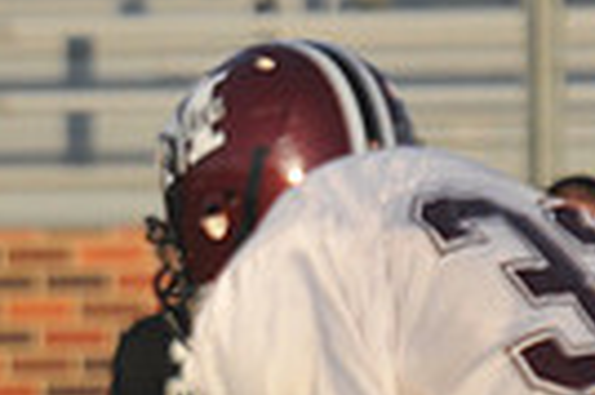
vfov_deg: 0.7
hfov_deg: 1.1
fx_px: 31051
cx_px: -502
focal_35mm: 1881
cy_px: 206
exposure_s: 1/2000
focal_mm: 290
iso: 640
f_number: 5.6
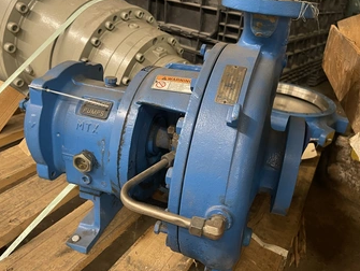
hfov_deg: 58.1
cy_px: 128
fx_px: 323
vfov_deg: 45.5
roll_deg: -7.7
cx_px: 204
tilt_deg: -24.0
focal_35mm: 31
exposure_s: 1/30
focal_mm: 5.1
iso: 500
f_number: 1.6
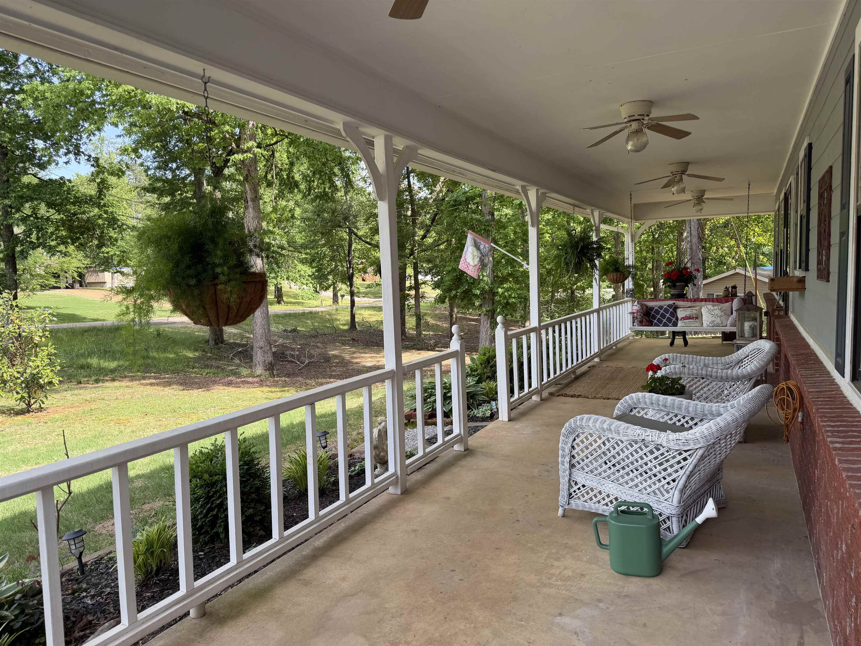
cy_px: 323
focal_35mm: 24
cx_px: 430
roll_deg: +1.9
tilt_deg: -4.9
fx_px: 597
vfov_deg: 56.8
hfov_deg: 71.6
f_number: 1.78
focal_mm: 6.76
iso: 80
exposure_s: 1/632
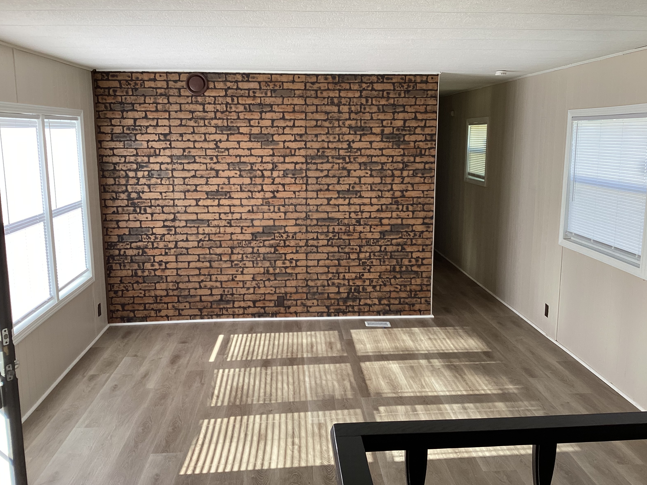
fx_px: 598
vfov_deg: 44.2
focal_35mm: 32
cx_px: 328
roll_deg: +0.4
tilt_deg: -11.2
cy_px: 239
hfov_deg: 56.8
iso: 50
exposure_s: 1/120
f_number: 2.4
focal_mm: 3.3
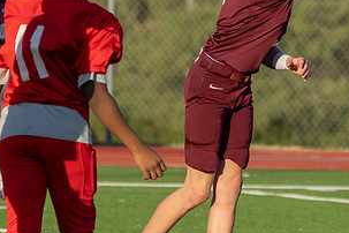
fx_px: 7164
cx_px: 259
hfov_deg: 2.8
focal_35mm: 739
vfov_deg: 1.9
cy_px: -39
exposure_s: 1/1000
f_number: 5.6
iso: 200
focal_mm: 212
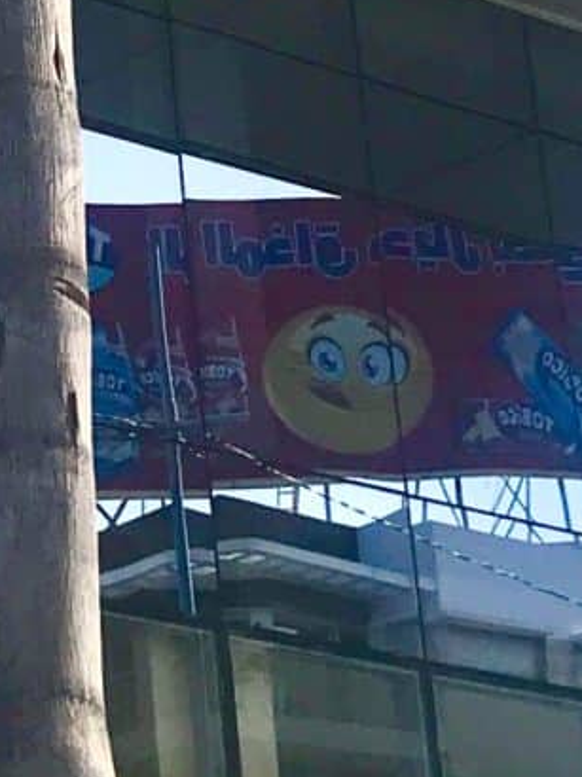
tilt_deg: +26.7
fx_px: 3927
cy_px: 4
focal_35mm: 175
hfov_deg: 8.4
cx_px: -68
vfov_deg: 11.2
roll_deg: +3.6
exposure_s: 1/1916
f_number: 1.8
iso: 20
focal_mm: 3.99
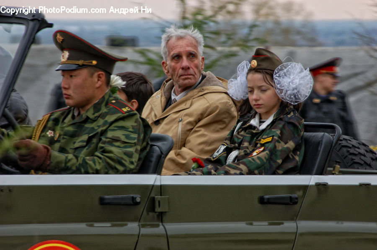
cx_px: 188
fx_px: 2667
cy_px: 125
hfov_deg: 8.1
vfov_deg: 5.4
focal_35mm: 255
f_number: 6.3
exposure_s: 1/60
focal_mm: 170
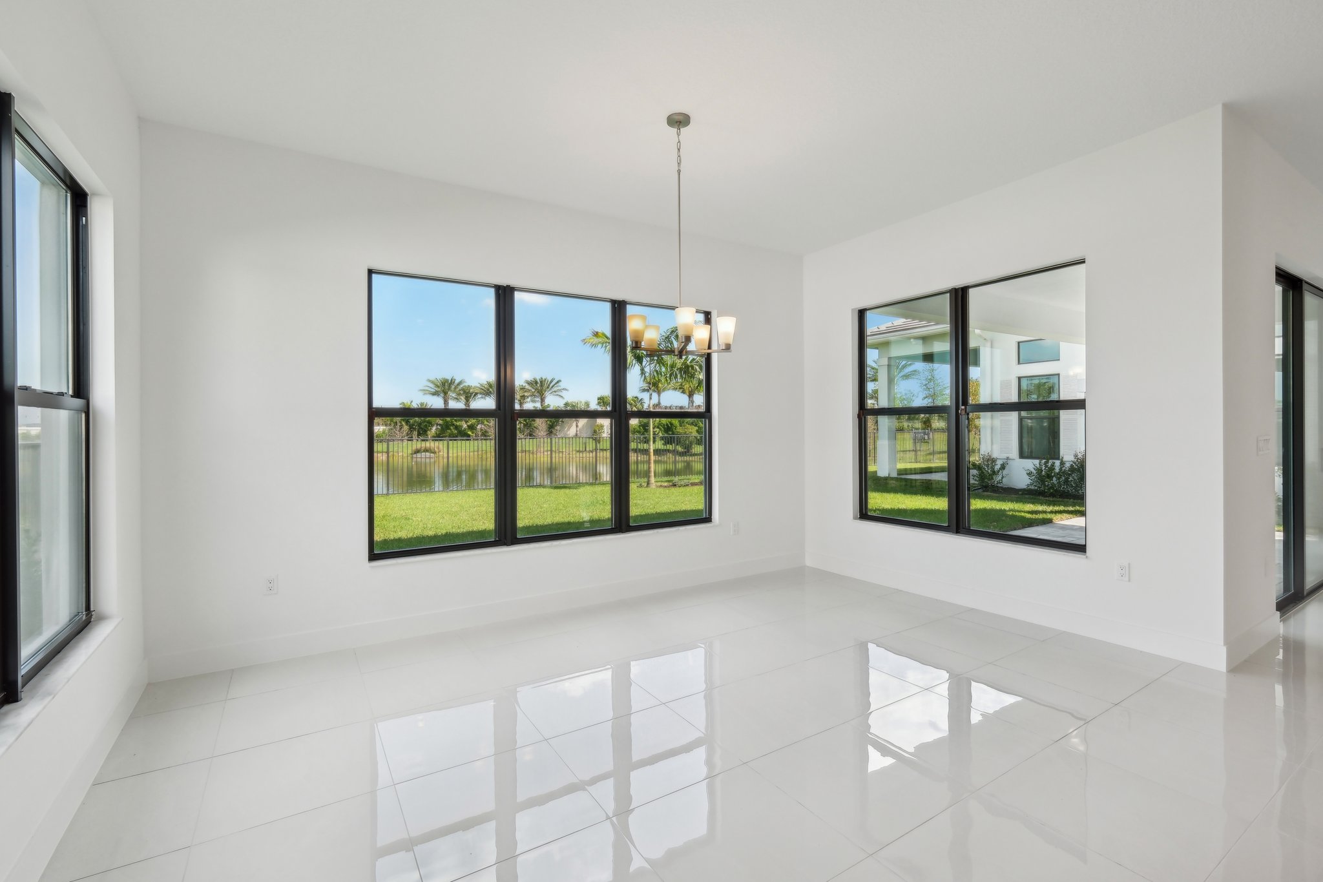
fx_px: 551
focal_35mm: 15
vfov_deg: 77.3
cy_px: 441
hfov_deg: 100.4
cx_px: 662
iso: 400
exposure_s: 1/150
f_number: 8
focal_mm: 10
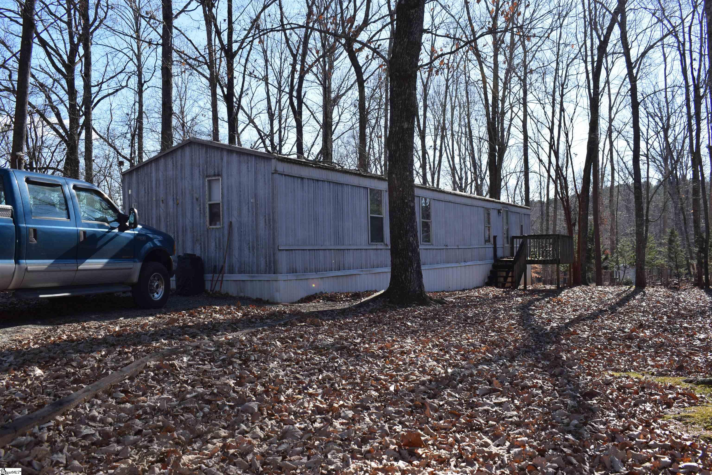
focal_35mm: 33
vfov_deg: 40.0
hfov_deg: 57.2
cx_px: 356
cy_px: 238
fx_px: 653
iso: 100
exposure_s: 1/125
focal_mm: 22
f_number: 8
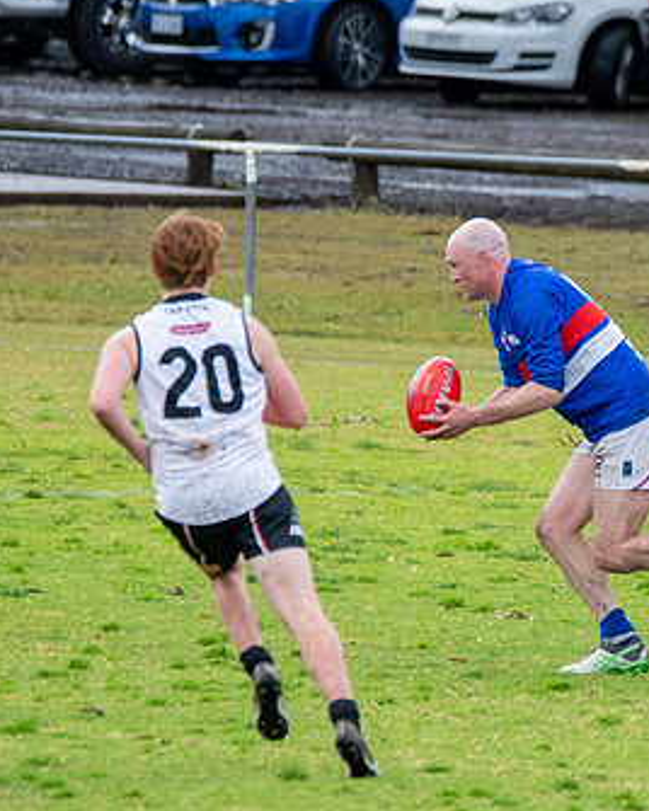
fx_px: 22401
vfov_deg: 2.1
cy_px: 432
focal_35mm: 933
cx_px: 693
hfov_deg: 1.7
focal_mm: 380
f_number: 7.1
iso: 1250
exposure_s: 1/1600
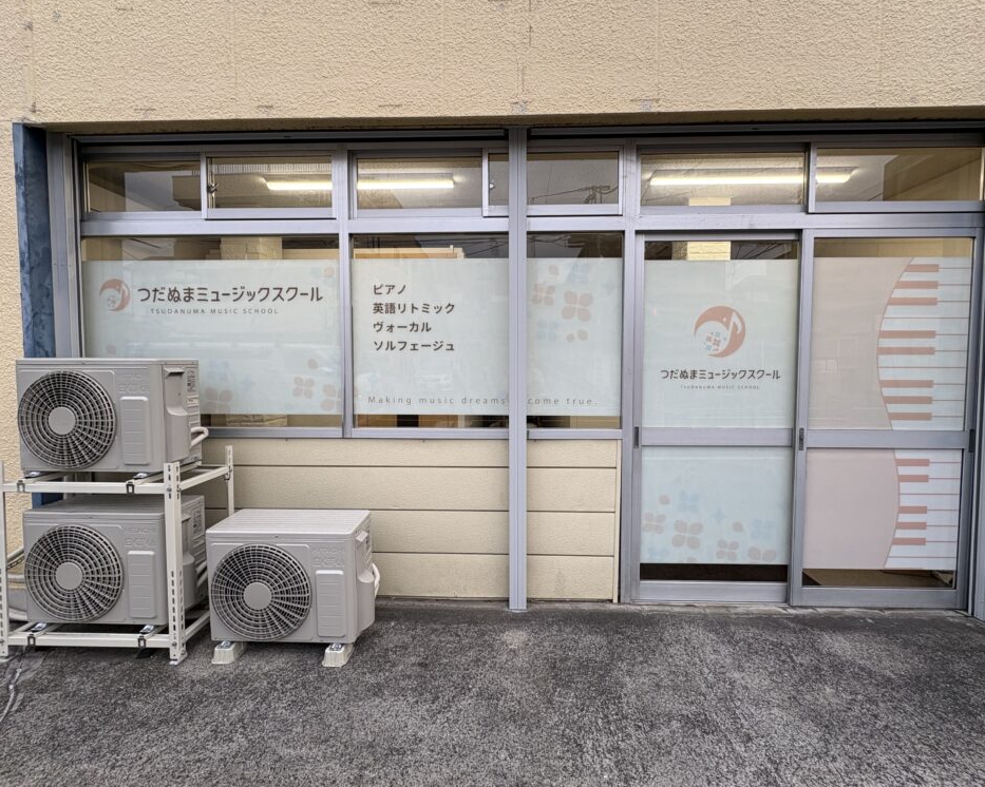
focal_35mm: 15
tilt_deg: -2.7
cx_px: 505
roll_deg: +0.5
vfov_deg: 84.0
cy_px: 383
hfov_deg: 96.8
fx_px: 437
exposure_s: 1/99
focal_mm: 2.22
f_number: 2.2
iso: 40
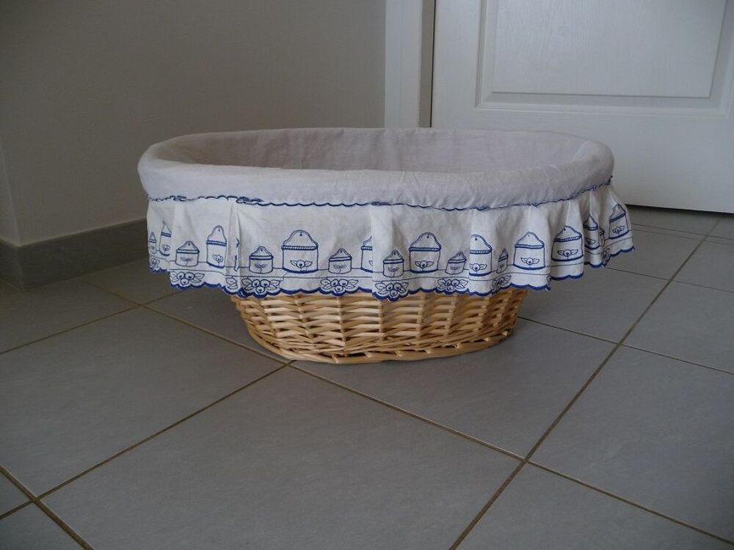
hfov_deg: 63.4
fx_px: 594
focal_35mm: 28
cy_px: 275
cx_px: 367
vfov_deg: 49.7
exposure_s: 1/30
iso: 100
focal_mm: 4.7
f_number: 3.3
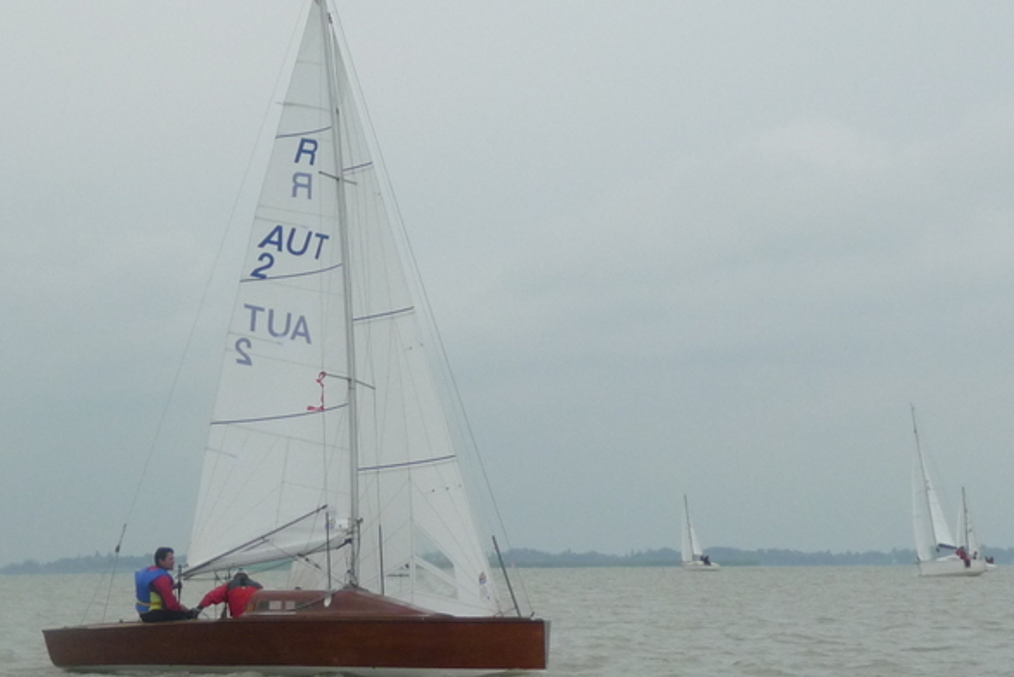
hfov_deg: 14.4
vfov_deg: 9.7
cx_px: 353
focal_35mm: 142
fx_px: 4000
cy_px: 294
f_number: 4.6
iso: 160
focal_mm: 12.2
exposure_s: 1/500
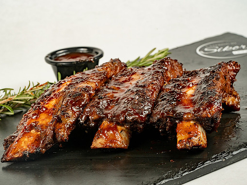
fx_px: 699
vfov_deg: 15.1
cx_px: 125
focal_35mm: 98
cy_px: 93
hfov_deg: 20.0
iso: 800
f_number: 11
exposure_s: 1/200
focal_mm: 90
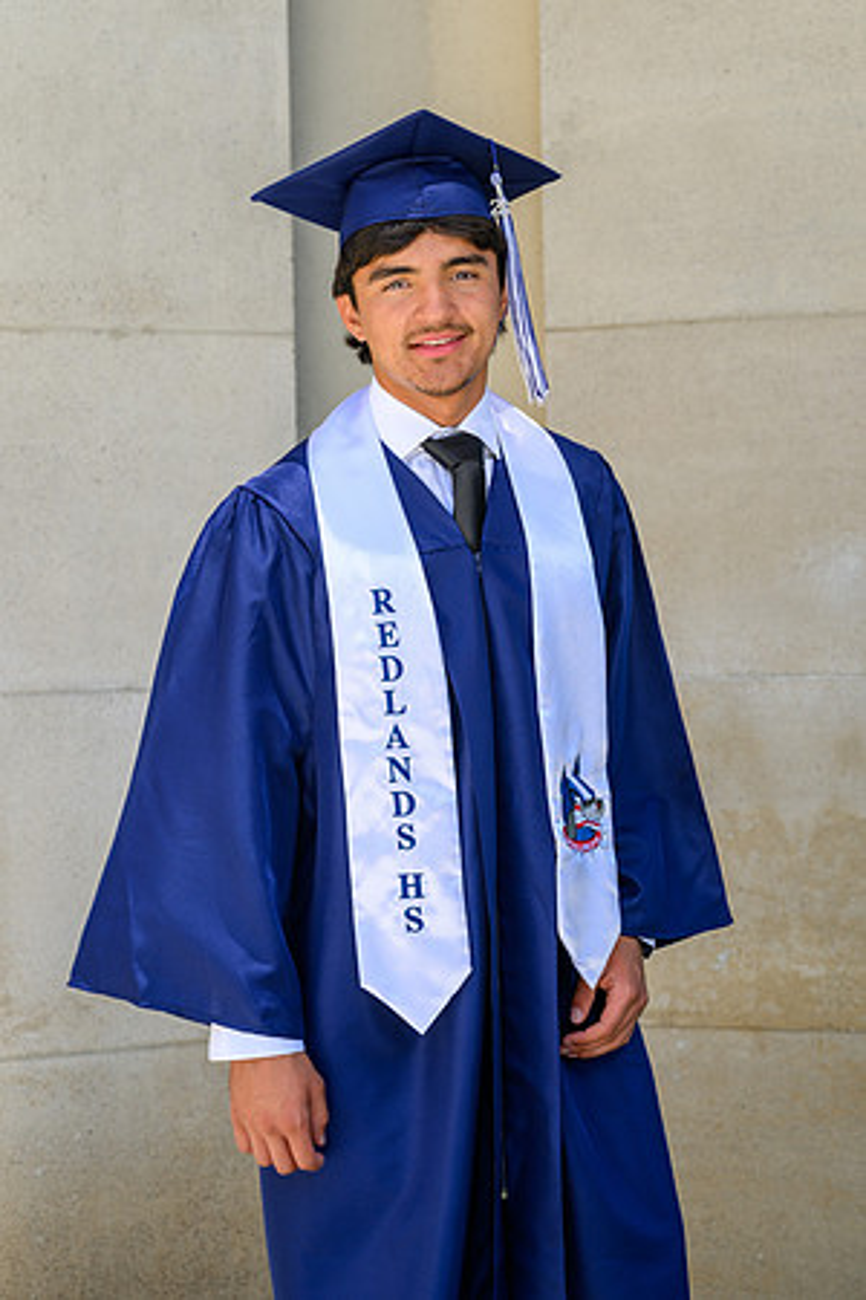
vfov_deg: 23.9
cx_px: 433
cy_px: 650
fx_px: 3067
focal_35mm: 85
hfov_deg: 16.1
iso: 100
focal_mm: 85
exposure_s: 1/200
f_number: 5.6
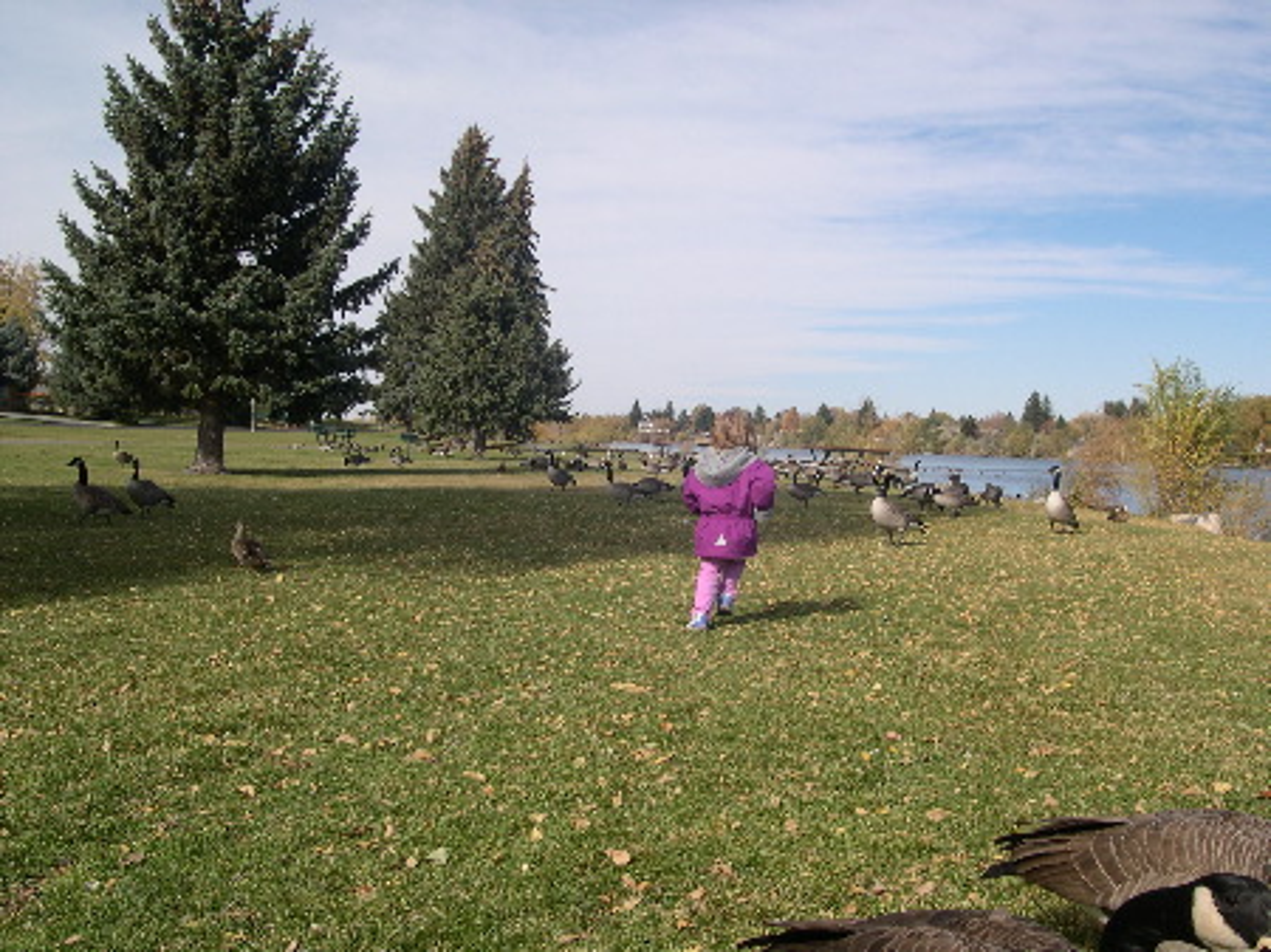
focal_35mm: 38
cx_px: 636
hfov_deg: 49.0
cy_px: 476
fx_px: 1395
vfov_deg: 37.7
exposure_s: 1/178
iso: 100
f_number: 7.6
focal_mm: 8
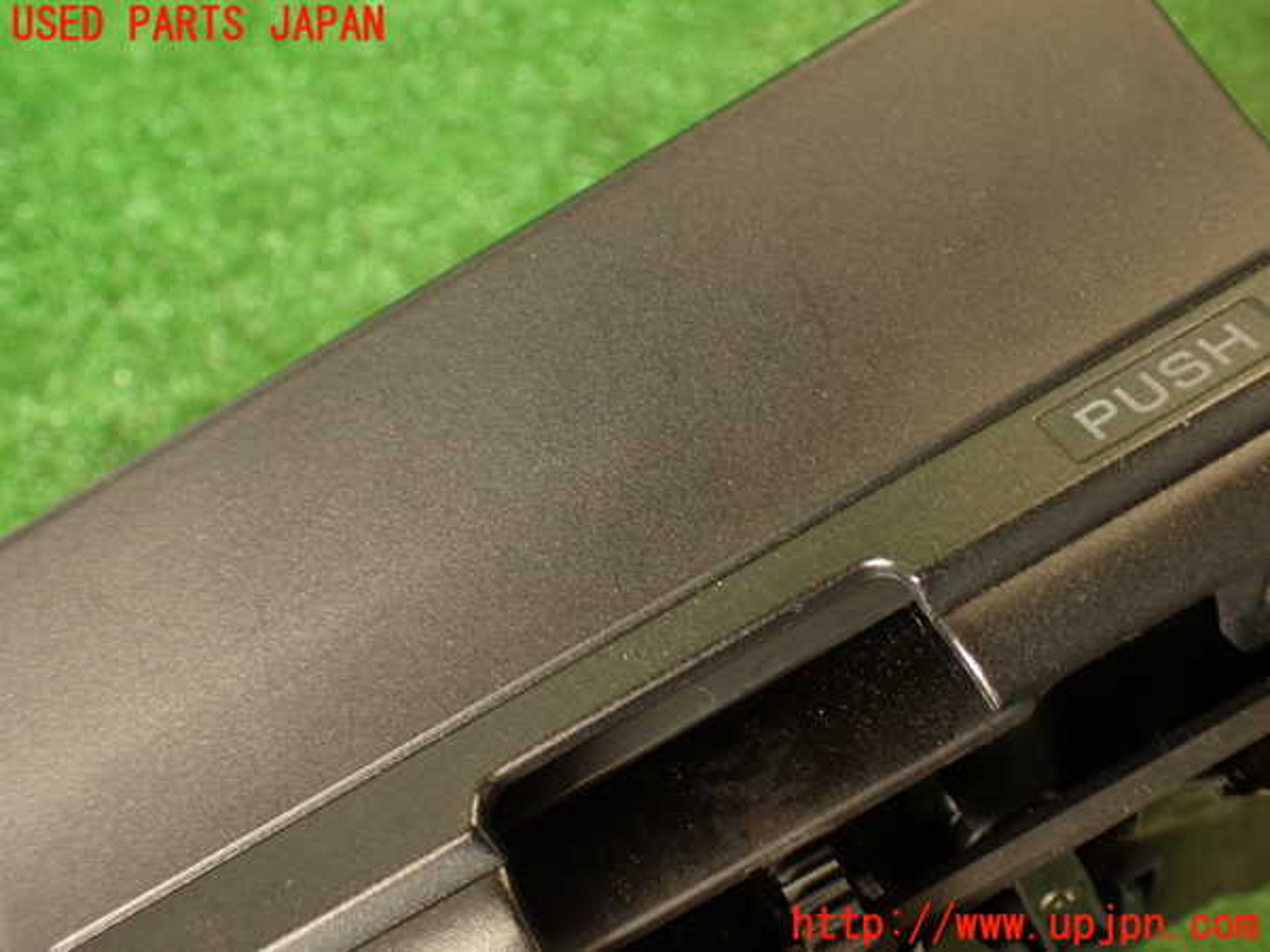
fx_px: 1174
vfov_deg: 44.2
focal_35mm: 32
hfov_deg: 56.8
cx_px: 635
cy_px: 476
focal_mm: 5.79
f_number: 2.4
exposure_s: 1/40
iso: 200
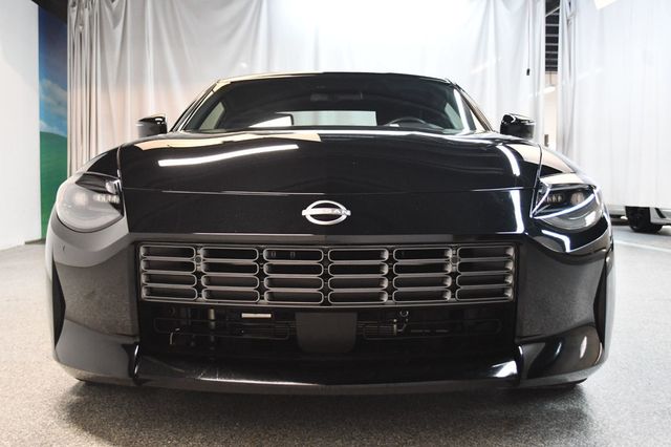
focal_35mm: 42
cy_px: 224
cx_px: 336
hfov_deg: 46.4
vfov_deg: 31.9
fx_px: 782
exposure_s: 1/80
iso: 3200
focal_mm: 28
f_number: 4.5
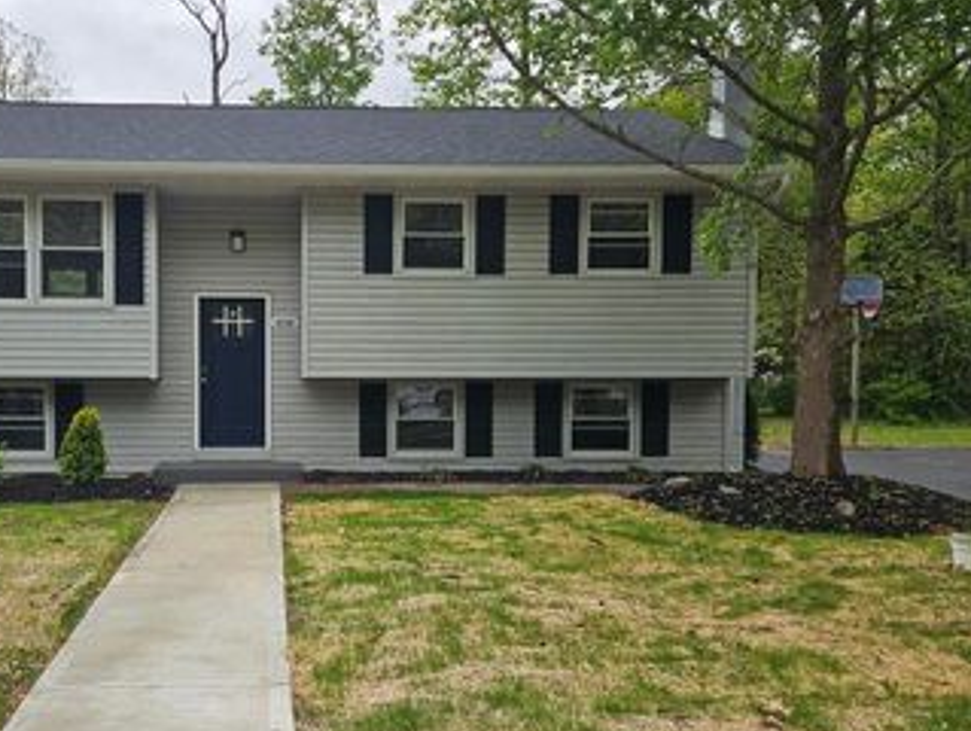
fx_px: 1011
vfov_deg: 39.7
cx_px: 326
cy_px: 413
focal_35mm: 36
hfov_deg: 50.4
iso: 25
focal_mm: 5.4
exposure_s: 1/2384
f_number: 1.8
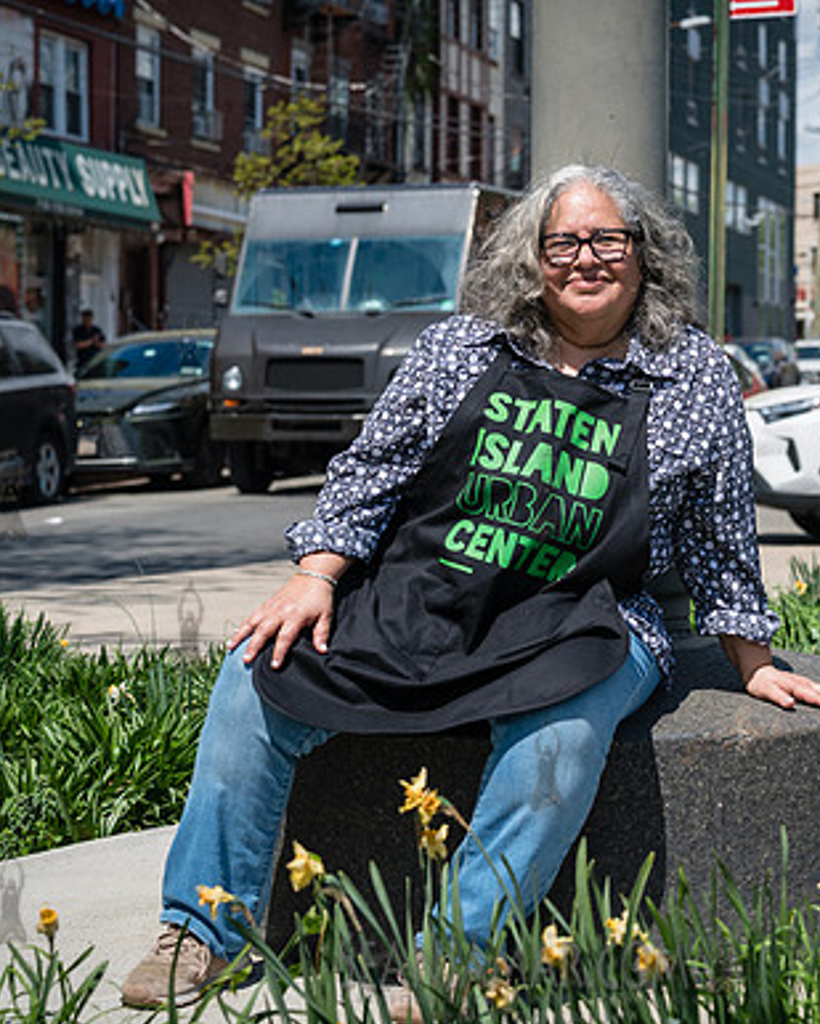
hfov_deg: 19.0
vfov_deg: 23.8
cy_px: 455
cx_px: 628
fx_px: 2426
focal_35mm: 80
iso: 100
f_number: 4
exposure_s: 1/1000
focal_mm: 50
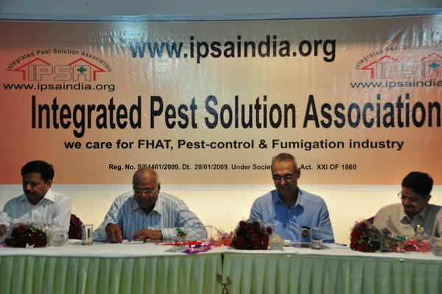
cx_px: 221
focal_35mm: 66
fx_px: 810
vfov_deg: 20.6
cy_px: 147
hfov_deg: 30.5
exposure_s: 1/80
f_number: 4.5
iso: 800
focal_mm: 44
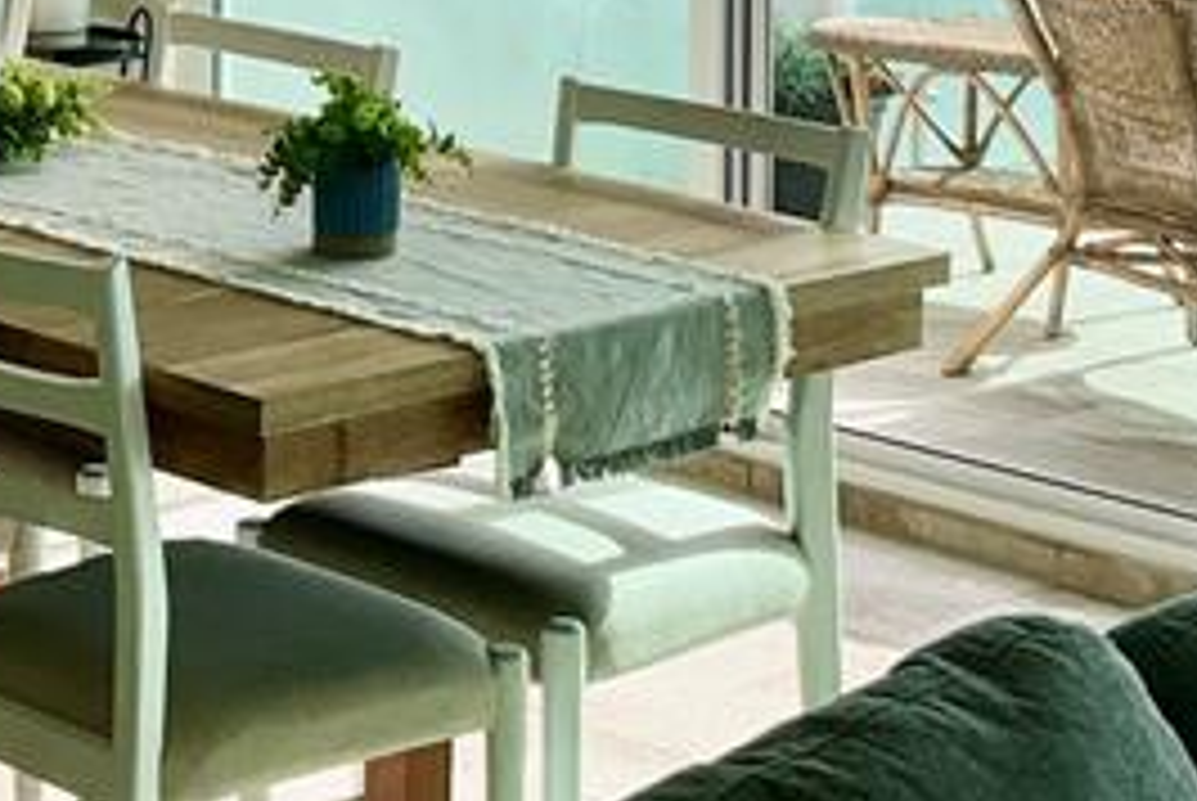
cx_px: 220
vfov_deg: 11.3
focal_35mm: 116
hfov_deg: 17.5
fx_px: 3861
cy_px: -414
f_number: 1.8
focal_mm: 3
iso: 25
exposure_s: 1/728
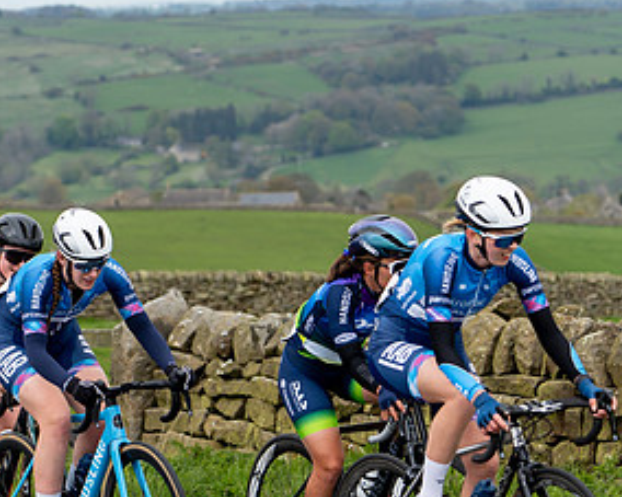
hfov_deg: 8.9
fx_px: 3975
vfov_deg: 7.2
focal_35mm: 216
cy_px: 296
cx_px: 65
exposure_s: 1/640
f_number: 3.5
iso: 200
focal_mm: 78
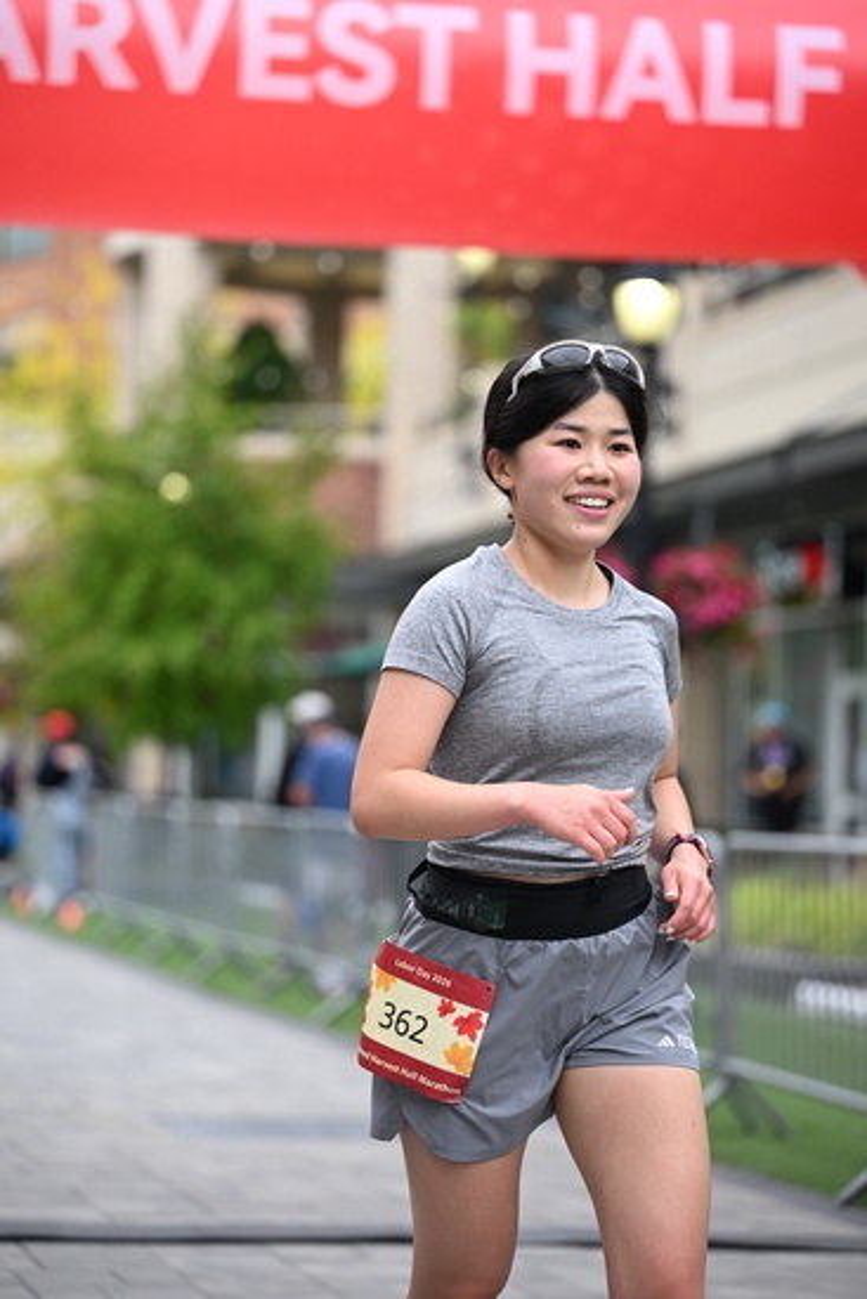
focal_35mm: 105
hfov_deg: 13.0
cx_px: 434
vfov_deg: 19.5
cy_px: 650
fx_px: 3790
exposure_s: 1/2000
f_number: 2.8
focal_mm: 105
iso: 640
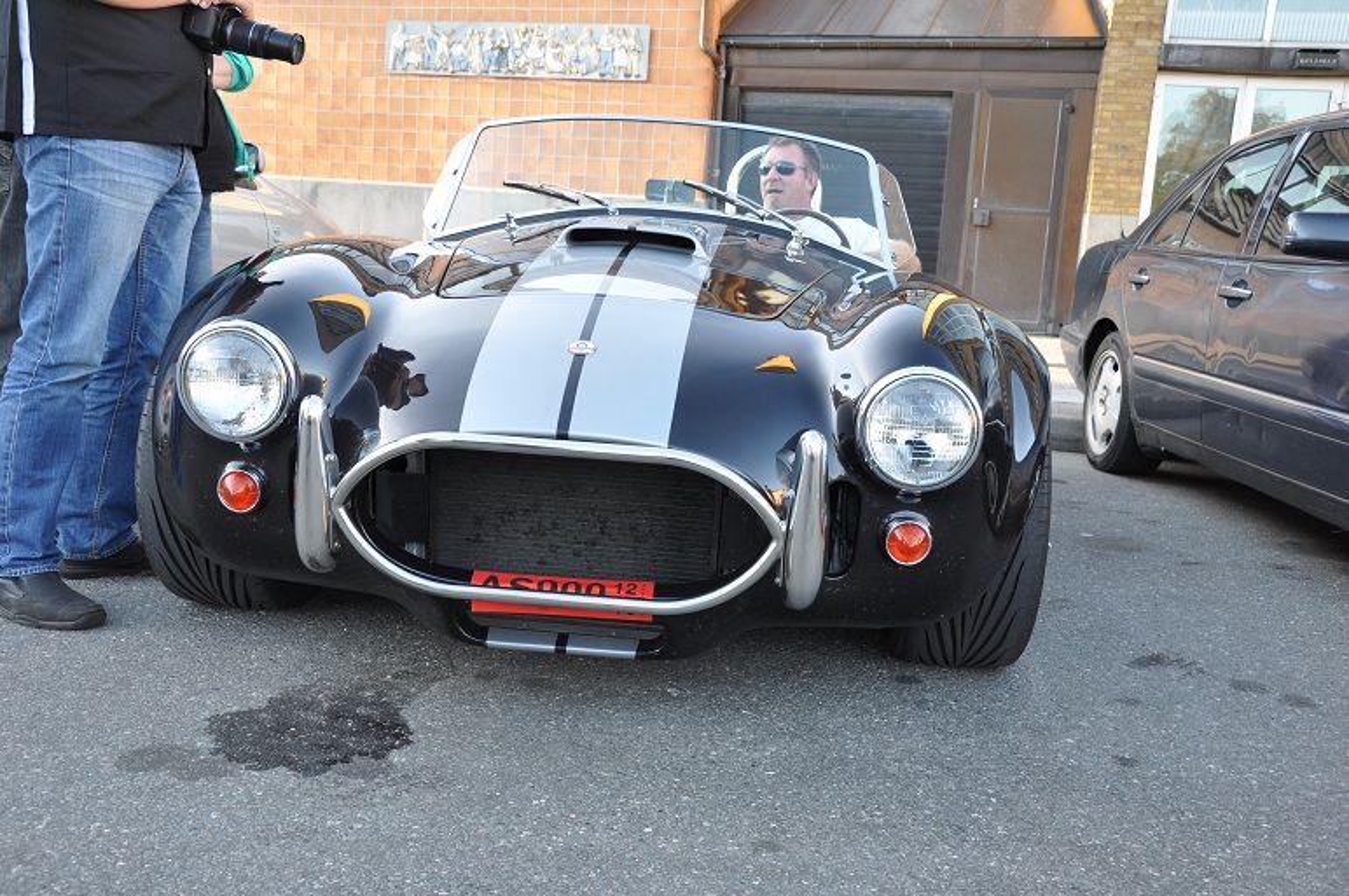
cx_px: 674
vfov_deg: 36.8
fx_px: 1348
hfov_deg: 53.2
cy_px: 448
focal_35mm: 36
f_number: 5.6
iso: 200
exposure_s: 1/30
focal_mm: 24
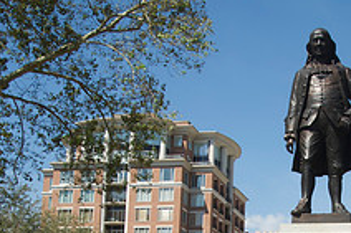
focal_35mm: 82
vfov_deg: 15.9
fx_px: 799
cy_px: 296
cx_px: 290
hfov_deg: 24.3
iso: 200
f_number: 8
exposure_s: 1/250
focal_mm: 30
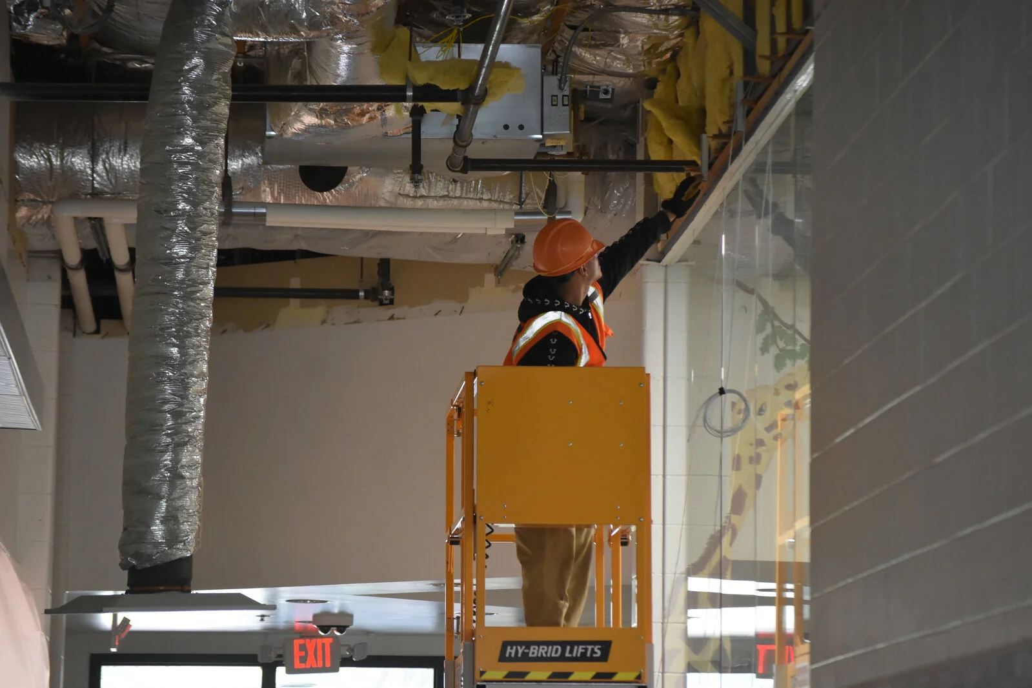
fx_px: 4515
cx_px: 516
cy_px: 344
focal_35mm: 158
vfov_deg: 8.7
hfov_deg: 13.0
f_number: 4.5
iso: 1800
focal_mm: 105
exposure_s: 1/60
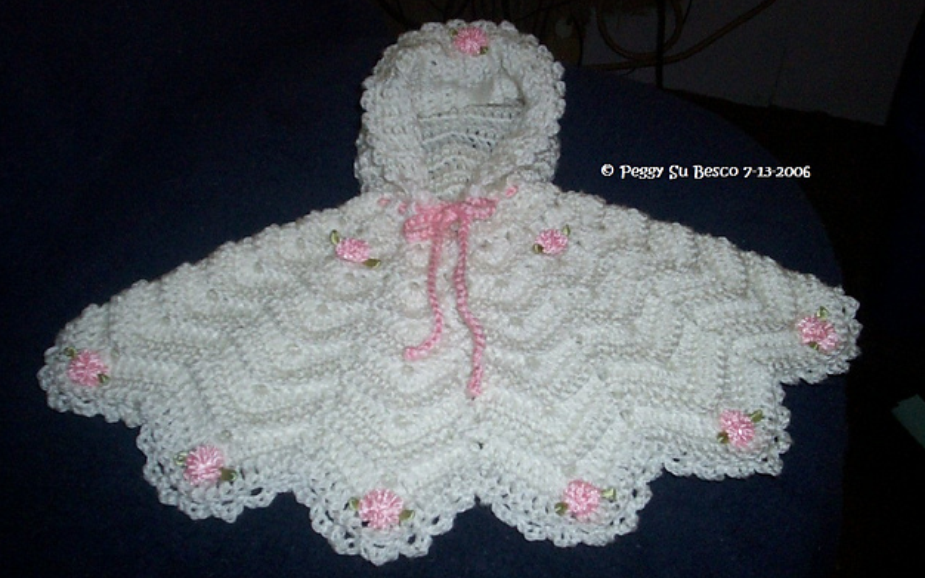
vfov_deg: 32.7
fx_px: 983
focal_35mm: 39
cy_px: 318
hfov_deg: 50.4
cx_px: 458
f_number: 4.5
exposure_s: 1/64
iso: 140
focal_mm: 5.9
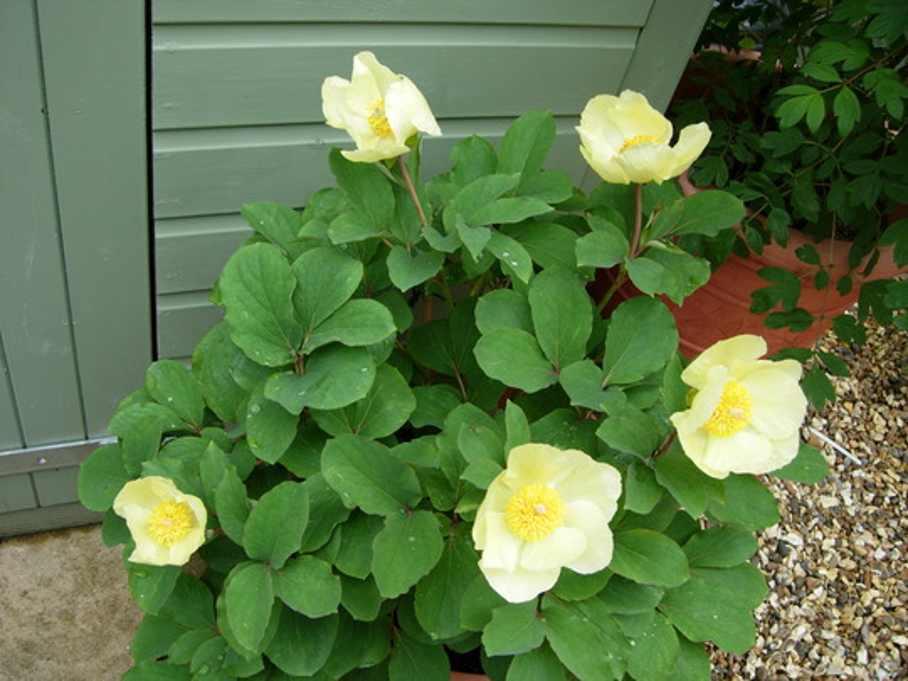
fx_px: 944
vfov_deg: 39.7
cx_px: 454
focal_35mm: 36
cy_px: 340
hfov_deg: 51.4
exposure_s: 1/102
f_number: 3.4
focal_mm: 7.5
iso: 50
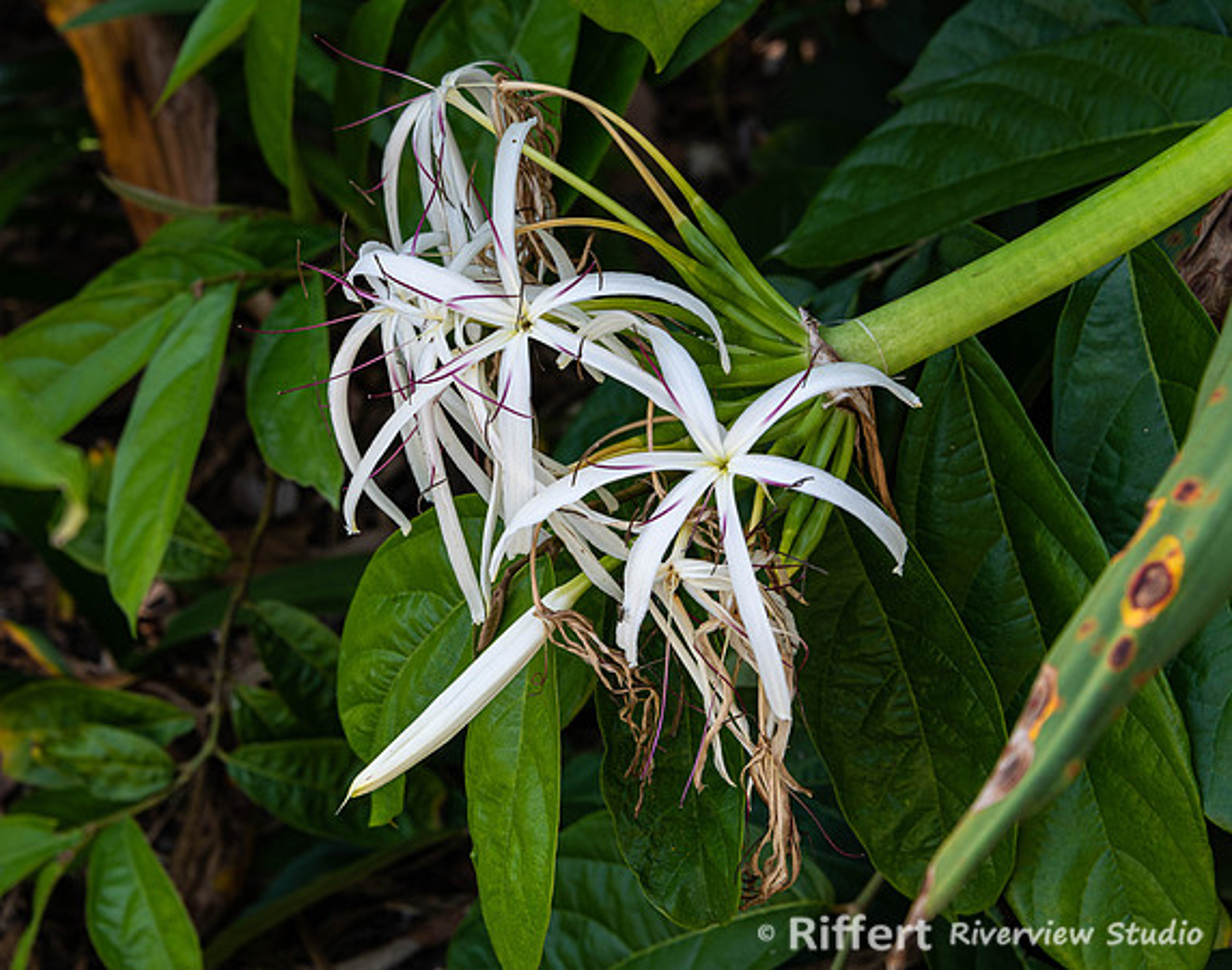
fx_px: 4291
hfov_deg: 16.3
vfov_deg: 12.9
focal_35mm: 118
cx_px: 550
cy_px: 481
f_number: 8
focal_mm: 98
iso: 400
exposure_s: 1/160
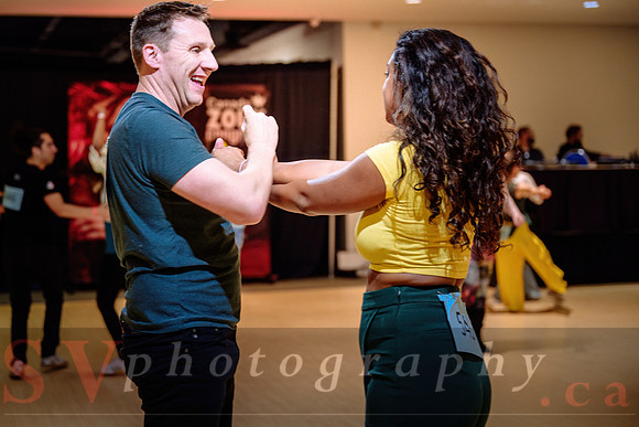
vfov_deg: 21.5
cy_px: 198
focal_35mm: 63
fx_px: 1125
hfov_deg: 31.7
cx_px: 296
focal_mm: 59
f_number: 2.8
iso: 1600
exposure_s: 1/125
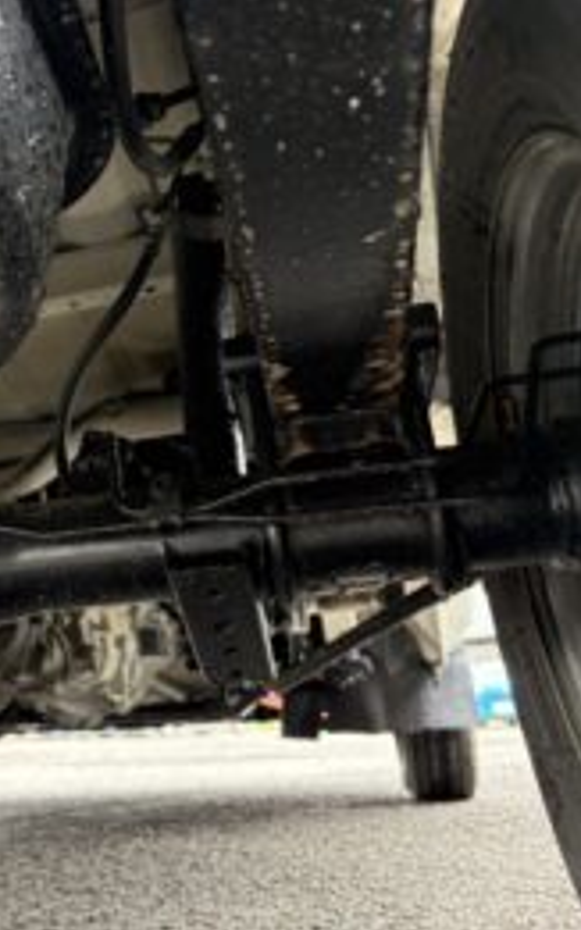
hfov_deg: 31.5
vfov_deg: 52.8
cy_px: 465
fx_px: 938
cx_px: -14
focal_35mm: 37
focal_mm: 5.96
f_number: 1.6
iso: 125
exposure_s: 1/155
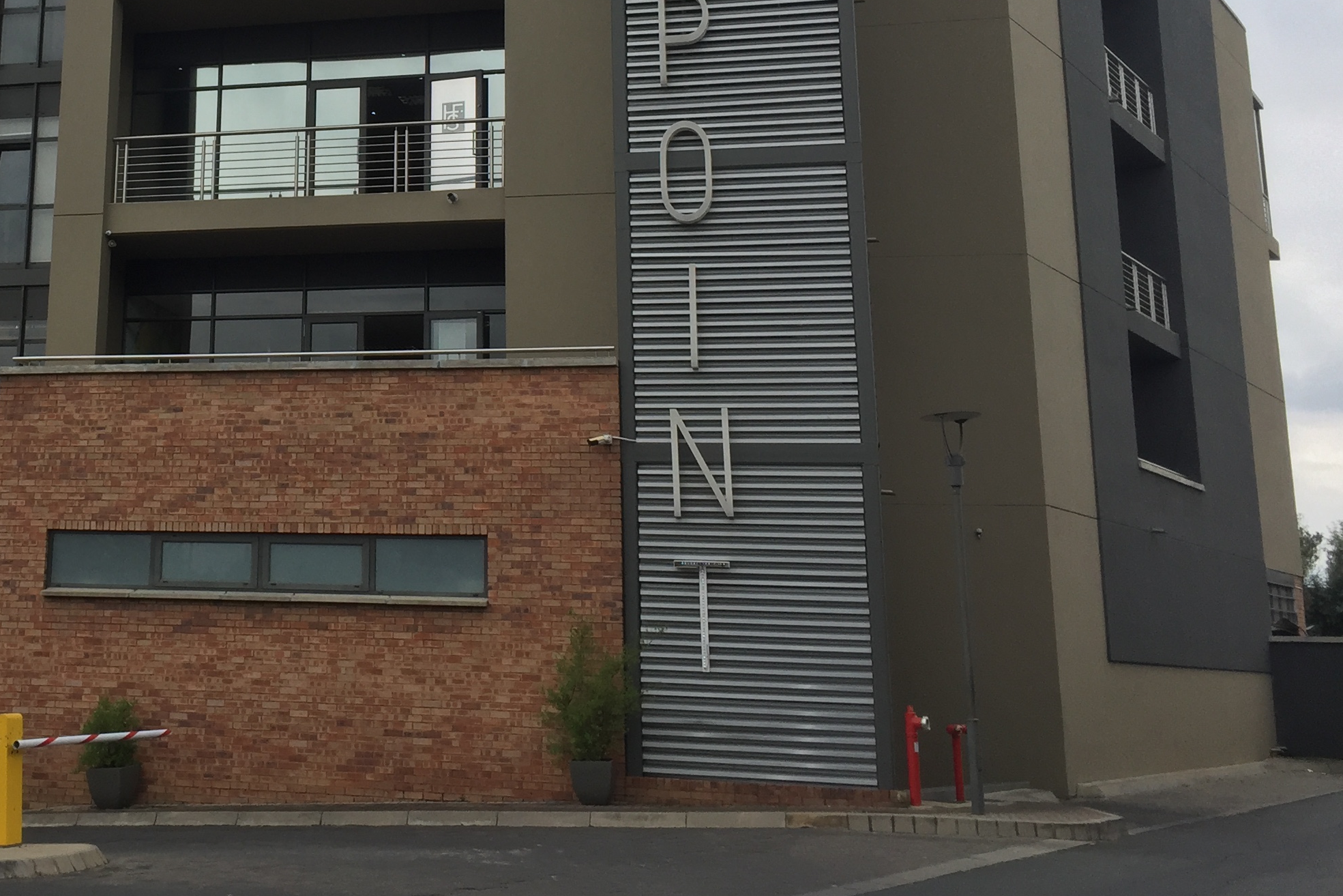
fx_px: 1865
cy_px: 138
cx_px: 238
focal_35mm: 50
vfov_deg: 26.3
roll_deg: -2.3
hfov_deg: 37.9
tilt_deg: +15.8
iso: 32
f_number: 2.2
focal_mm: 4.15
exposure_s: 1/1522
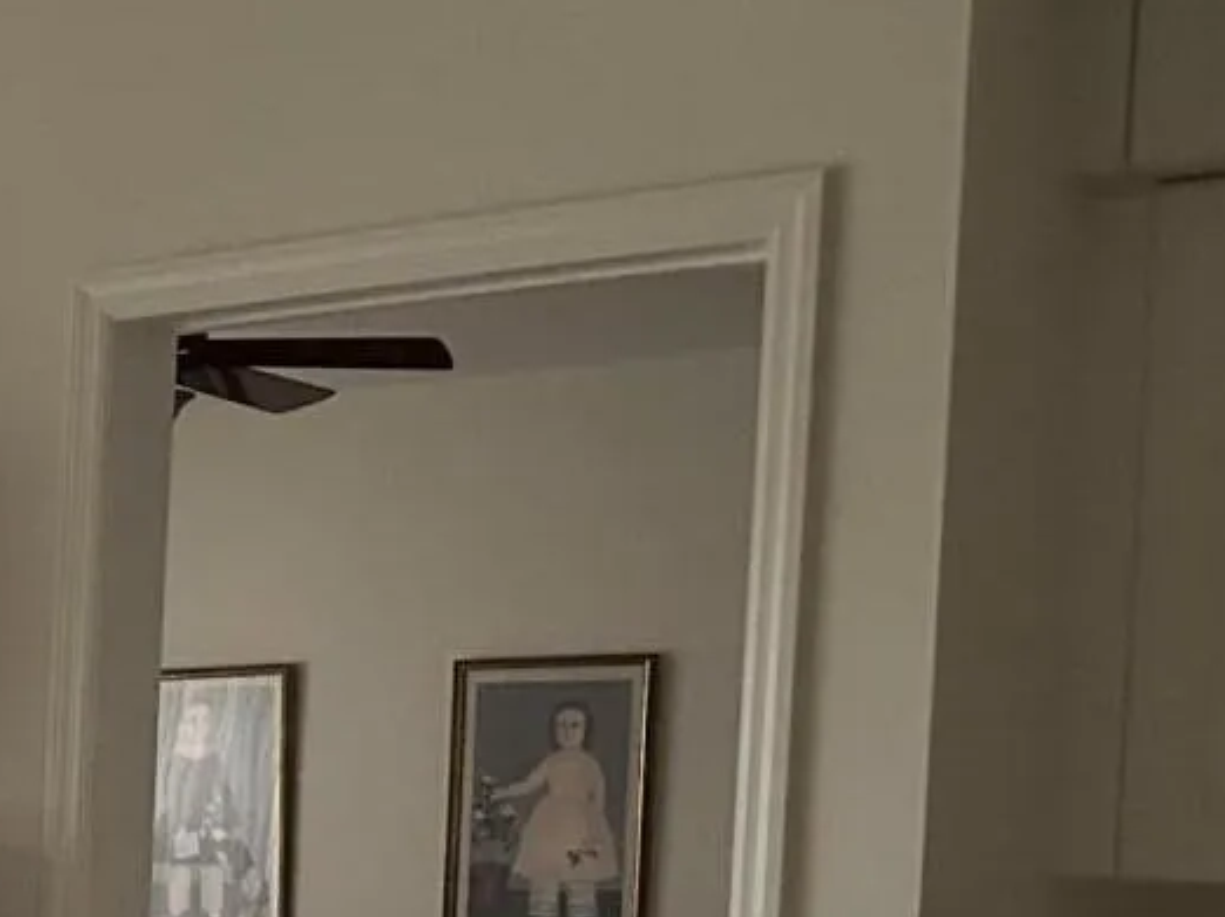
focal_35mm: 92
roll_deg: -2.4
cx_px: -505
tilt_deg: -3.4
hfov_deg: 19.2
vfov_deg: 15.5
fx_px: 3254
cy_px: 1072
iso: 640
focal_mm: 6.86
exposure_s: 1/60
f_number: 1.78
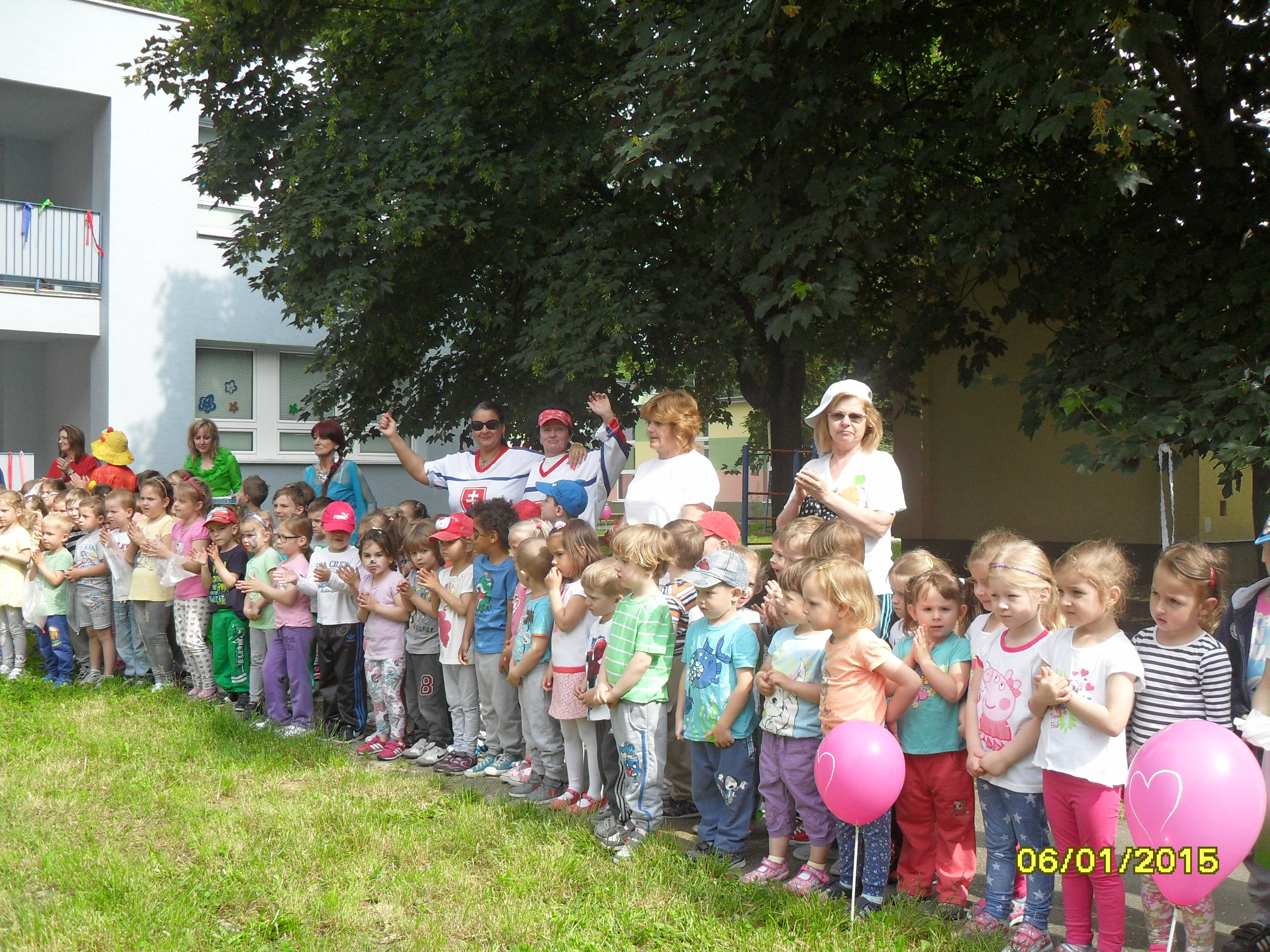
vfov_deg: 40.7
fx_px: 1284
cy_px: 476
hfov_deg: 52.6
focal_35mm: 35
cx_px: 635
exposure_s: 1/500
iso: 100
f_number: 2.8
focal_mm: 6.2
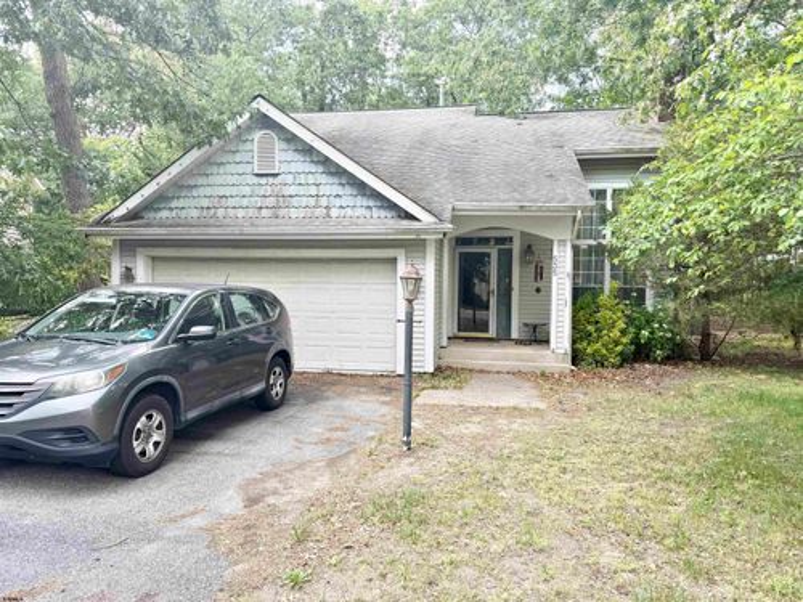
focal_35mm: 24
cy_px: 301
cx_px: 402
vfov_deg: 56.8
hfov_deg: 71.6
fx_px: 557
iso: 80
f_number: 1.78
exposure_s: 1/528
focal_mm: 6.76
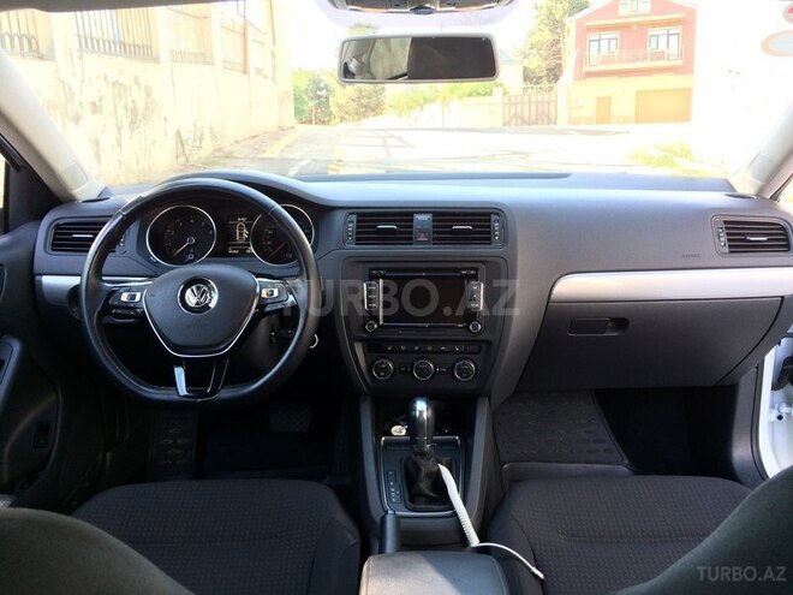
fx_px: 664
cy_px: 298
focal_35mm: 29
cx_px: 396
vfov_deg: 48.2
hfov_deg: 61.7
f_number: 2.2
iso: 50
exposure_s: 1/50
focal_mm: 4.15
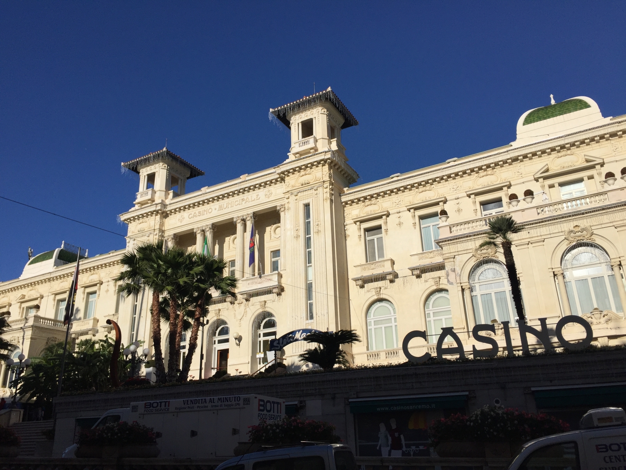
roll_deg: +1.8
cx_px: 313
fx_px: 524
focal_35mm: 29
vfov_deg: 48.2
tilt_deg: +22.0
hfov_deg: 61.7
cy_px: 235
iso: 32
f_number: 2.2
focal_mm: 4.15
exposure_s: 1/5650
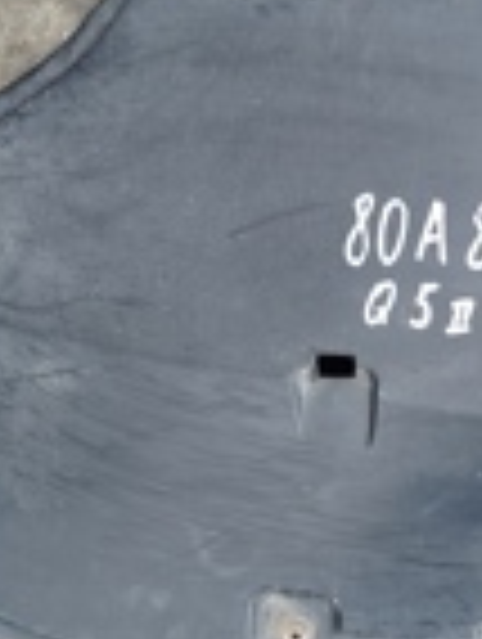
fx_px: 1499
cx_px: 482
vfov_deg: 24.1
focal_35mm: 81
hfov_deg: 17.8
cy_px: 297
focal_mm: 5.31
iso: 125
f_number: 1.7
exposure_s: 1/50
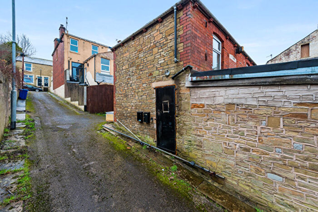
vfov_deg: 81.2
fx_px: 124
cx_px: 159
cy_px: 106
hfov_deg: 104.2
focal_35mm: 14
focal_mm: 14
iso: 320
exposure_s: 1/100
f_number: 10
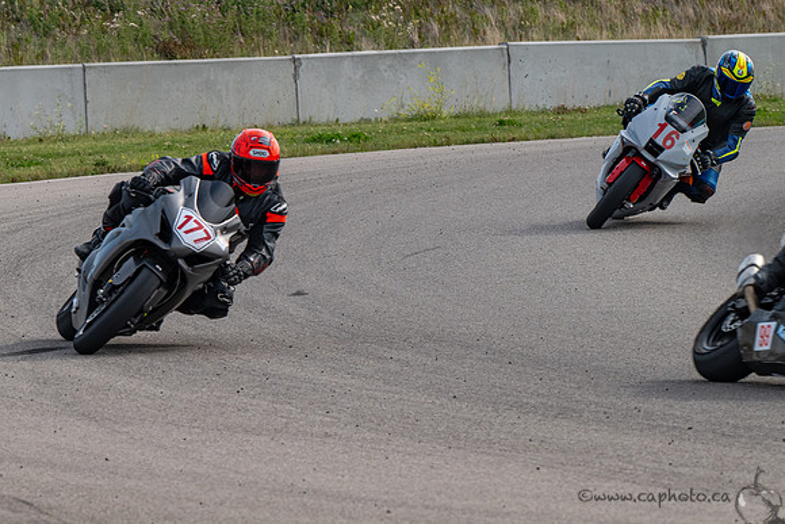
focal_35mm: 332
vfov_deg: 4.1
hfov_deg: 6.2
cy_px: 262
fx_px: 7238
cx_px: 264
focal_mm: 250
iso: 640
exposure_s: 1/800
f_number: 11
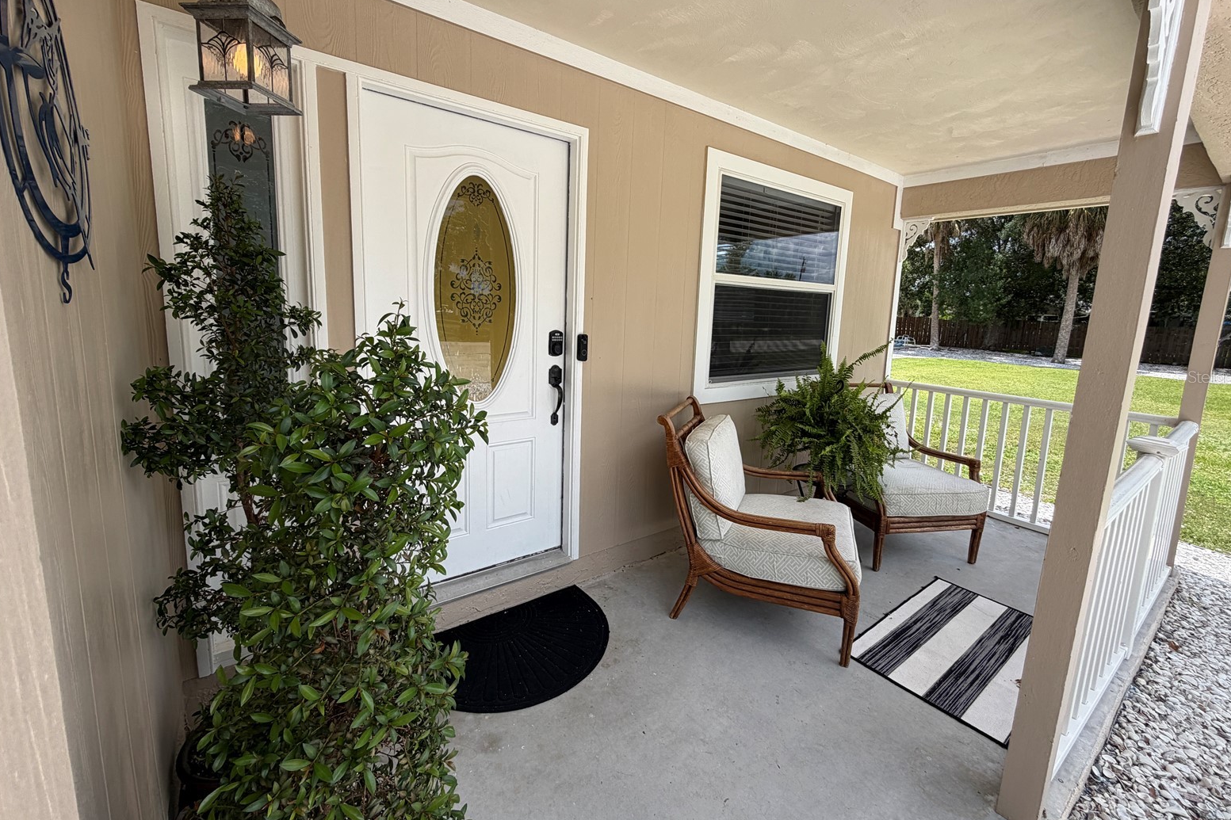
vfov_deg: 77.2
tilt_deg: -7.8
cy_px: 376
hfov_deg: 100.4
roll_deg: -2.0
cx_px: 629
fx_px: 513
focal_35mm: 15
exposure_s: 1/686
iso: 40
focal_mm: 2.22
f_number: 2.2
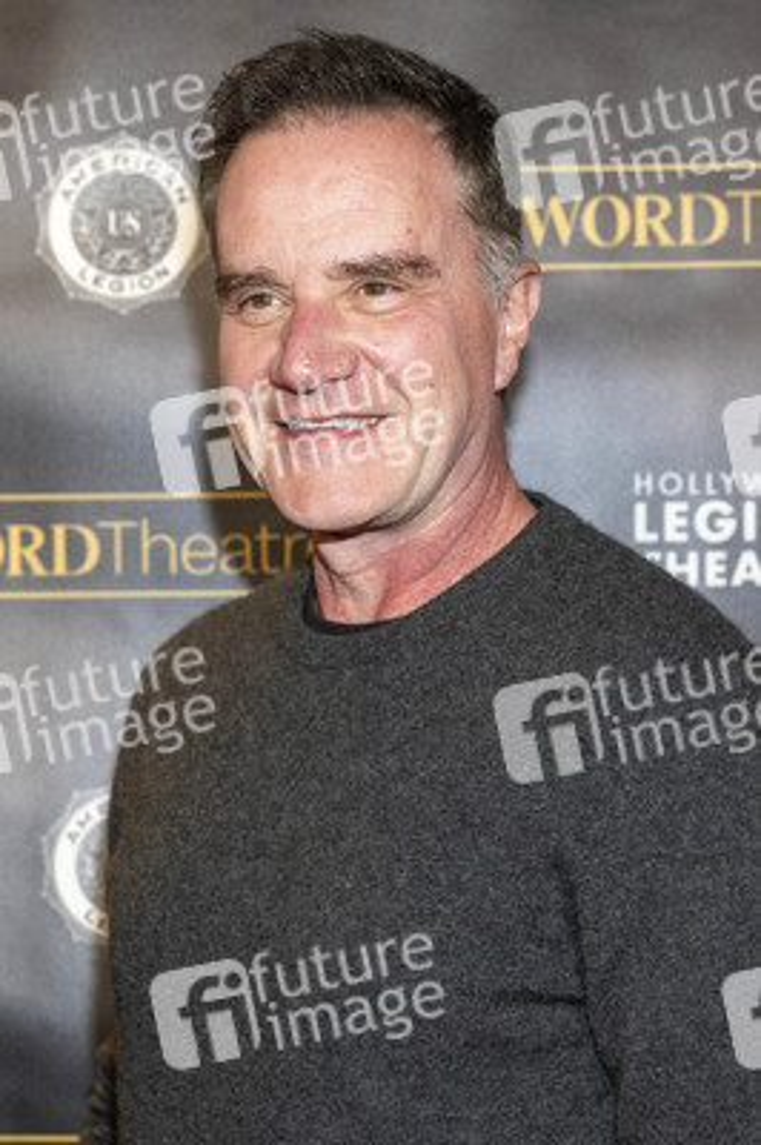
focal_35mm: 56
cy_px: 572
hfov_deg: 24.2
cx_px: 380
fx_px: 1779
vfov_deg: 35.7
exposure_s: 1/250
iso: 800
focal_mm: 56
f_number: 4
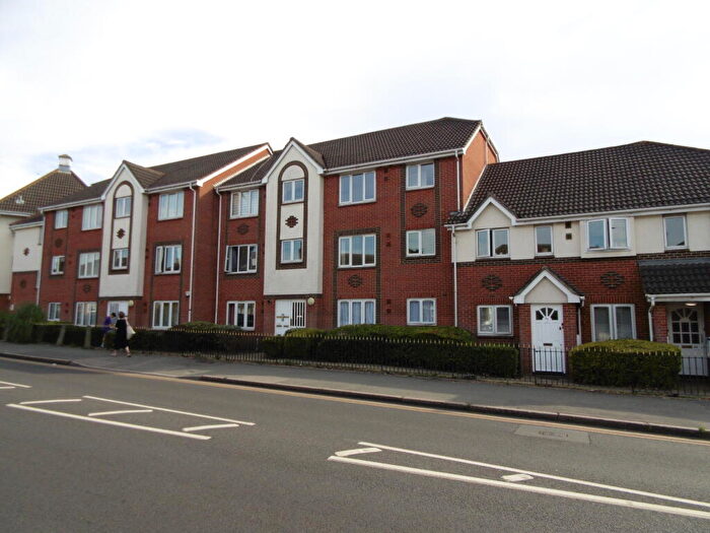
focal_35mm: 22
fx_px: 451
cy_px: 266
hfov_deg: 76.4
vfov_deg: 61.1
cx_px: 355
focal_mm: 4
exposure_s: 1/640
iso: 100
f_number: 3
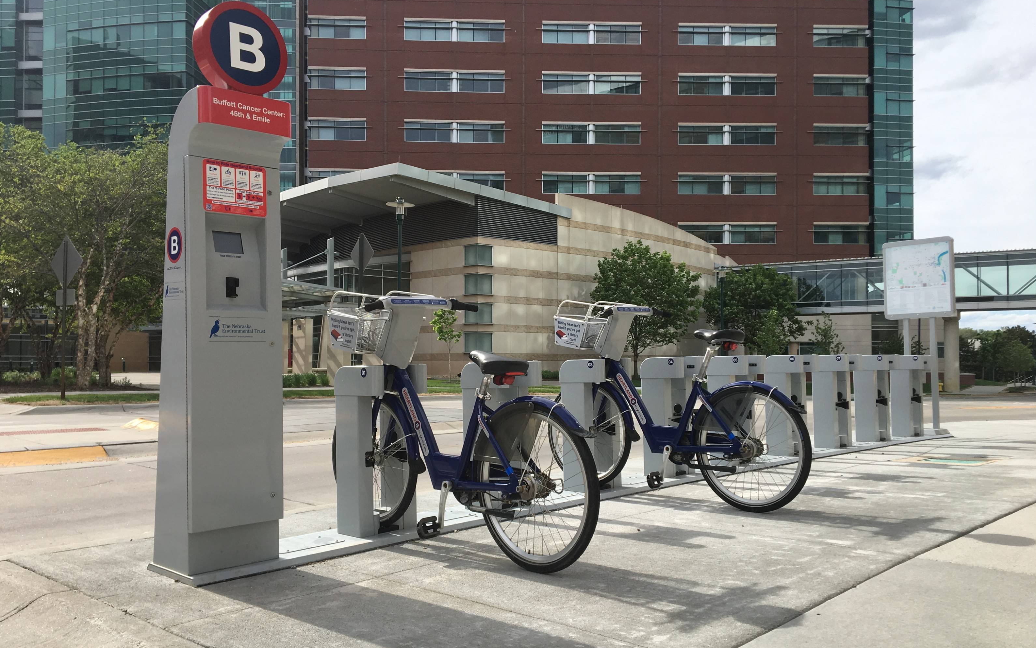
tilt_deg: +1.2
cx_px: 517
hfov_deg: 61.2
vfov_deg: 40.6
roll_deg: -0.3
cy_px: 346
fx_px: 875
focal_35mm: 31
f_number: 2.2
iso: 25
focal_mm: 4.15
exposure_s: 1/1148
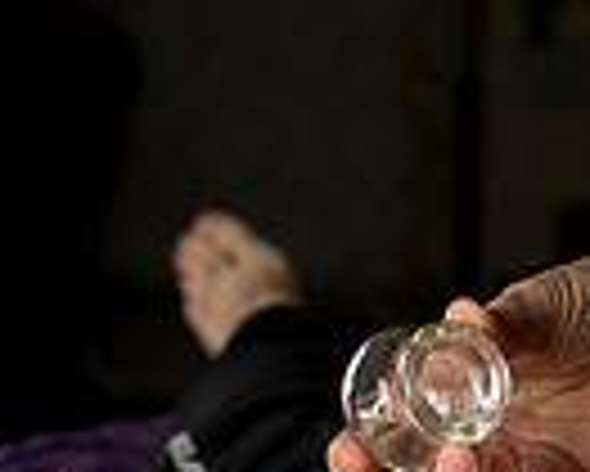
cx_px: 572
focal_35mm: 161
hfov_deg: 11.9
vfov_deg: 9.0
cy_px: 975
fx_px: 2813
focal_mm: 50
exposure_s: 1/200
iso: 800
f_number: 5
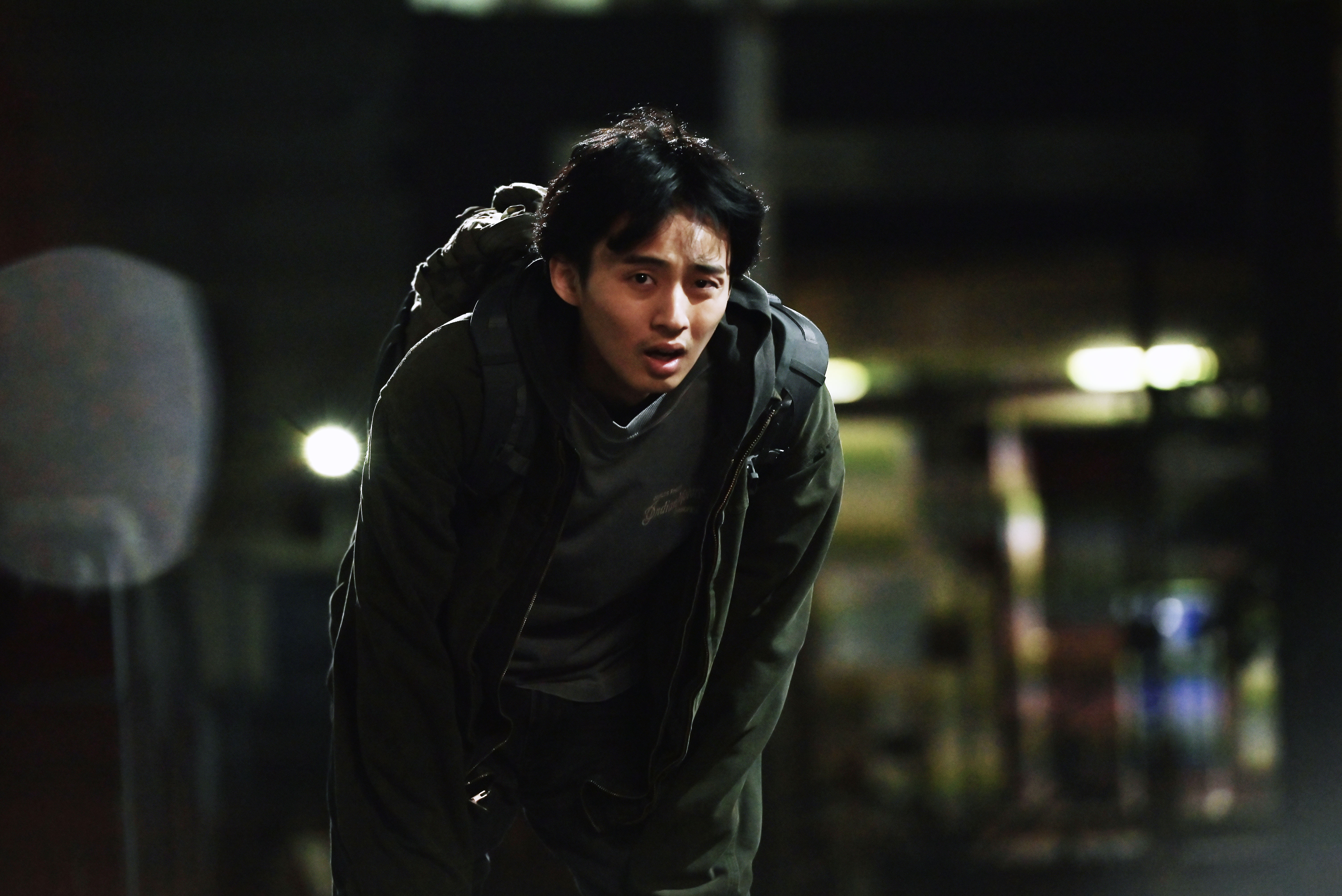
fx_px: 7458
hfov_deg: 10.3
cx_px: 671
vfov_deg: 6.9
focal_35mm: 200
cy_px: 448
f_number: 4
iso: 2500
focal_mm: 200
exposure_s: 1/320
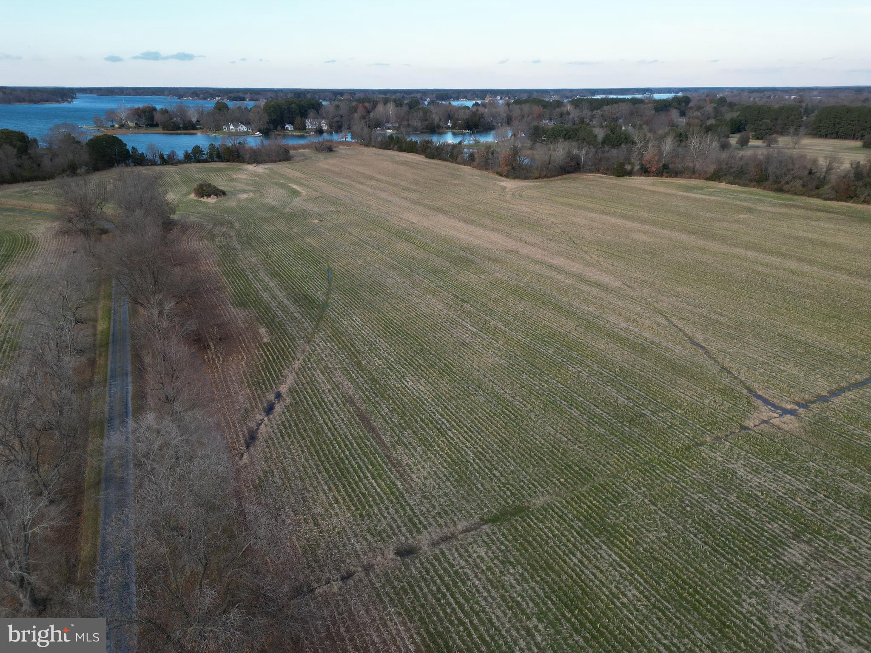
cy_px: 326
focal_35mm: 24
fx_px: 604
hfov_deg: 71.6
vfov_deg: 56.8
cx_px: 436
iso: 200
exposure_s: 1/640
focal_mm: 6.72
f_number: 1.7
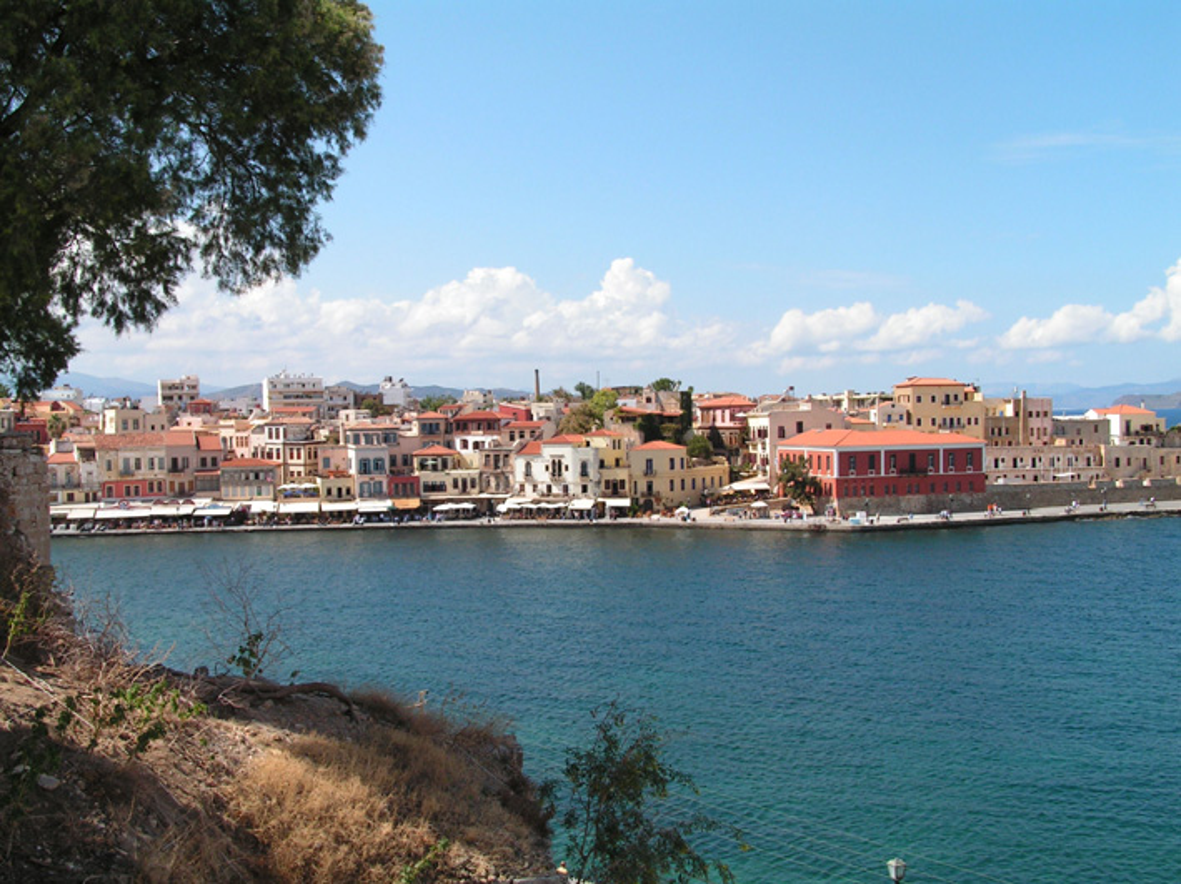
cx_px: 590
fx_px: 1432
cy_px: 442
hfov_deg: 44.8
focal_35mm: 42
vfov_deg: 34.3
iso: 50
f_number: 5
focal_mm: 7.1
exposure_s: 1/400
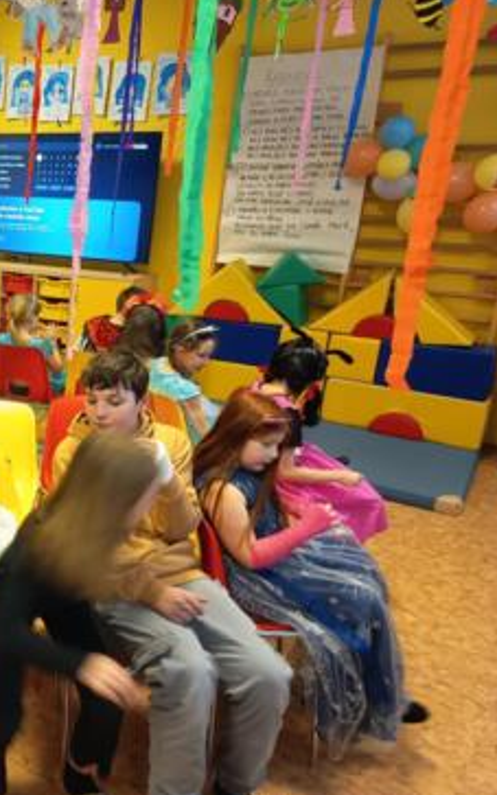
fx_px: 758
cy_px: 398
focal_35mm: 35
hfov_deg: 32.4
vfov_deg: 55.3
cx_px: -37
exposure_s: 1/25
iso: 687
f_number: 1.7
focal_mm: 5.24
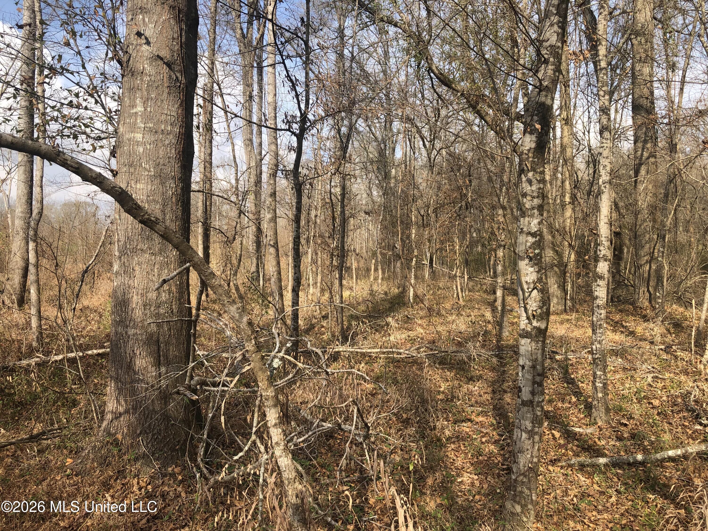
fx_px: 573
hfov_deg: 63.4
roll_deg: -0.6
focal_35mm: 28
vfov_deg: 49.7
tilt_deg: +2.0
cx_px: 354
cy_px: 266
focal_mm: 3.99
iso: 20
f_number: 1.8
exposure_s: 1/923
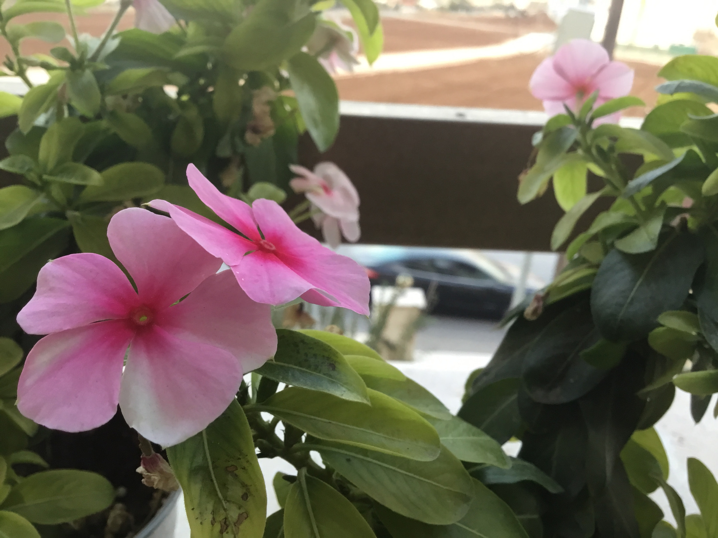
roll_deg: -5.3
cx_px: 359
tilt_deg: -26.1
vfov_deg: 45.4
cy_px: 269
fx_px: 643
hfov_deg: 58.4
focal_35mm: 31
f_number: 2.4
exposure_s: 1/33
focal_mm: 3.3
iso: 64
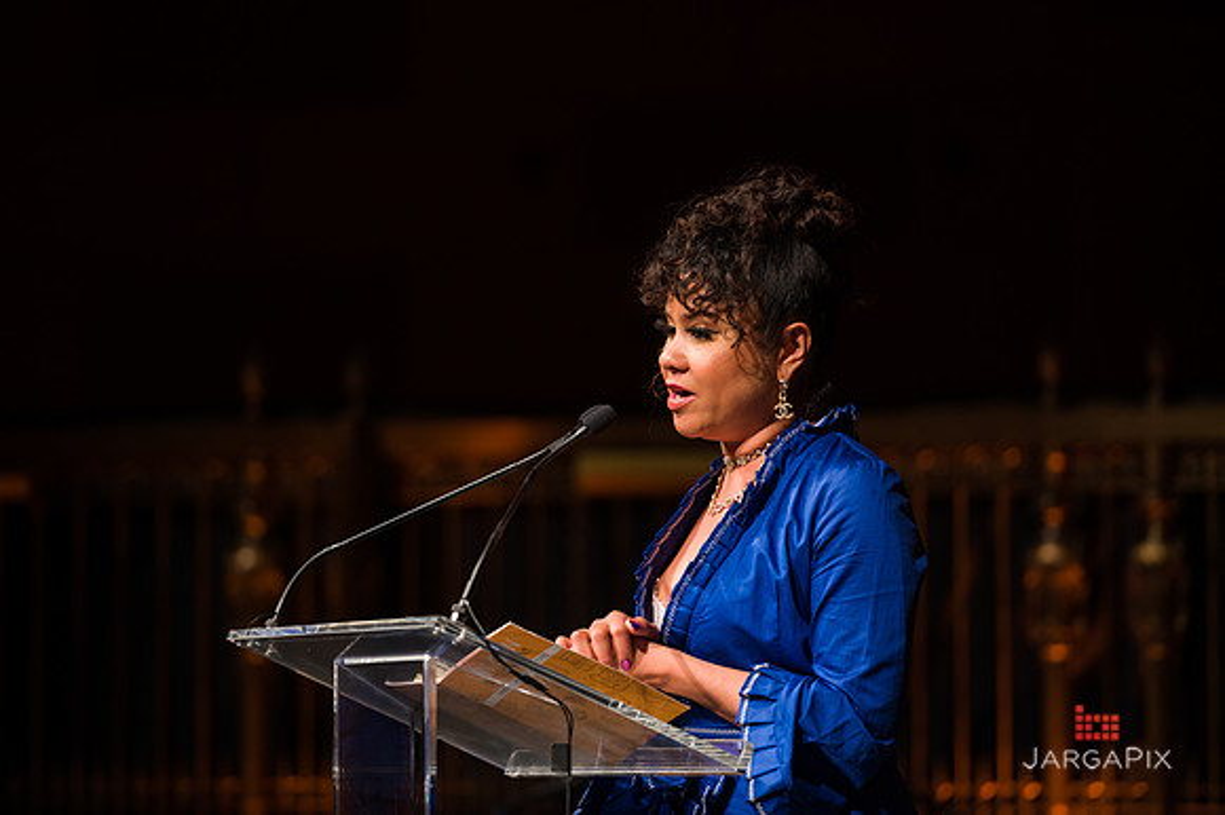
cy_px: 408
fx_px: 6801
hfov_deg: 10.3
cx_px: 612
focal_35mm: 200
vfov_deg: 6.9
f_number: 3.2
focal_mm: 200
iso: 1600
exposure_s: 1/320
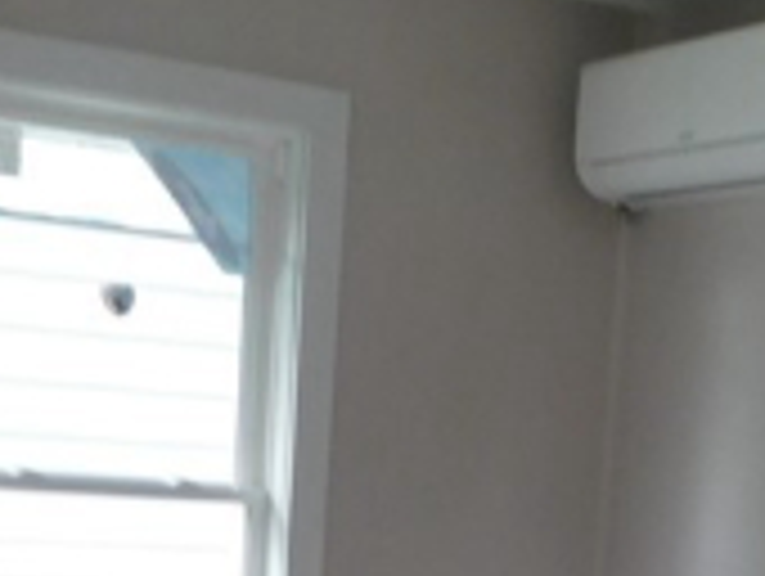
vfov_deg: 14.8
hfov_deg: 21.7
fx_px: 1992
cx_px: 461
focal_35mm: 90
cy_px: 954
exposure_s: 1/30
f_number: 3
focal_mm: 4
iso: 200
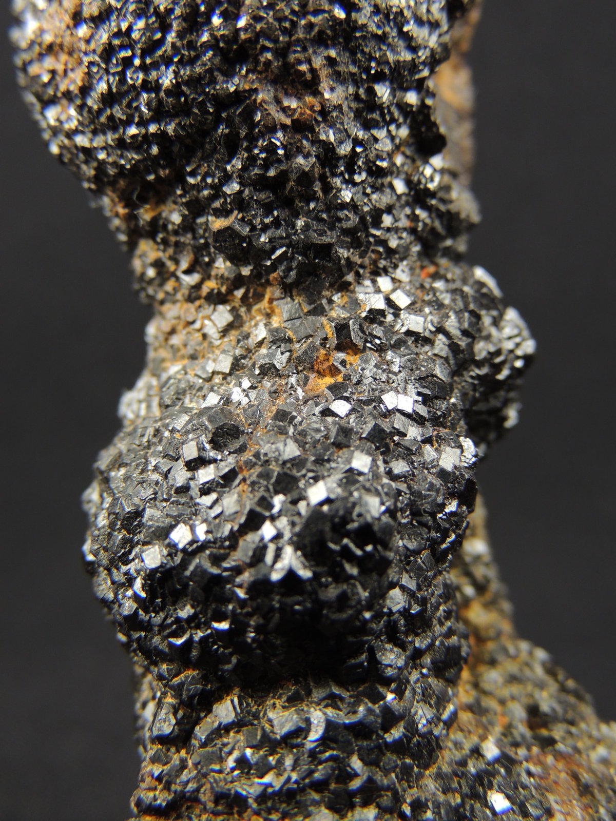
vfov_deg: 46.8
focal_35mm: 40
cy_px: 410
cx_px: 308
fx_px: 949
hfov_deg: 36.0
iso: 100
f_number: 3.3
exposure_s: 1/80
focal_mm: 7.1
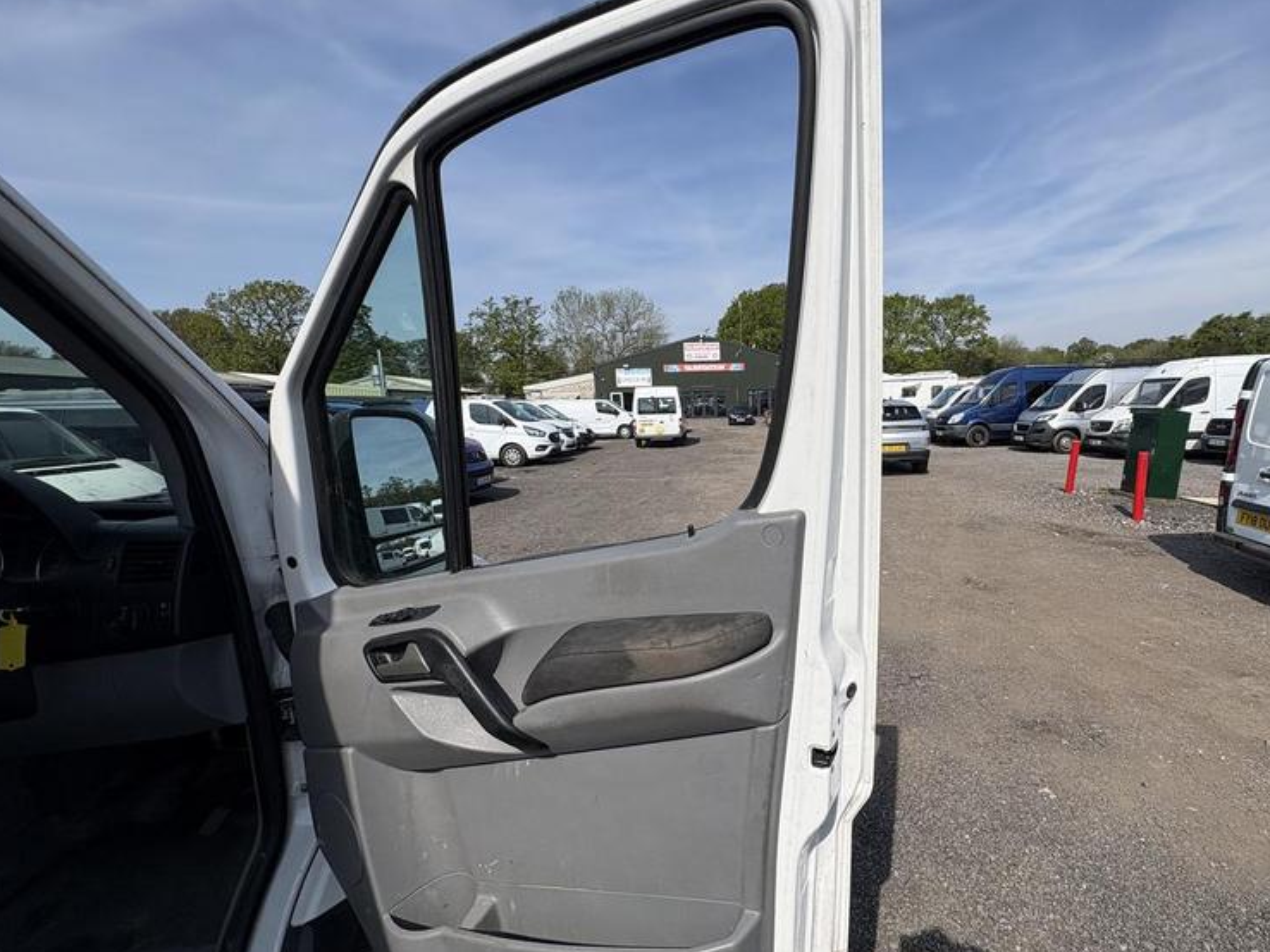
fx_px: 623
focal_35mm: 17
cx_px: 761
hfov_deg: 89.9
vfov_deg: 74.6
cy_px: 506
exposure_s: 1/3106
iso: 50
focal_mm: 2.22
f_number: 2.2
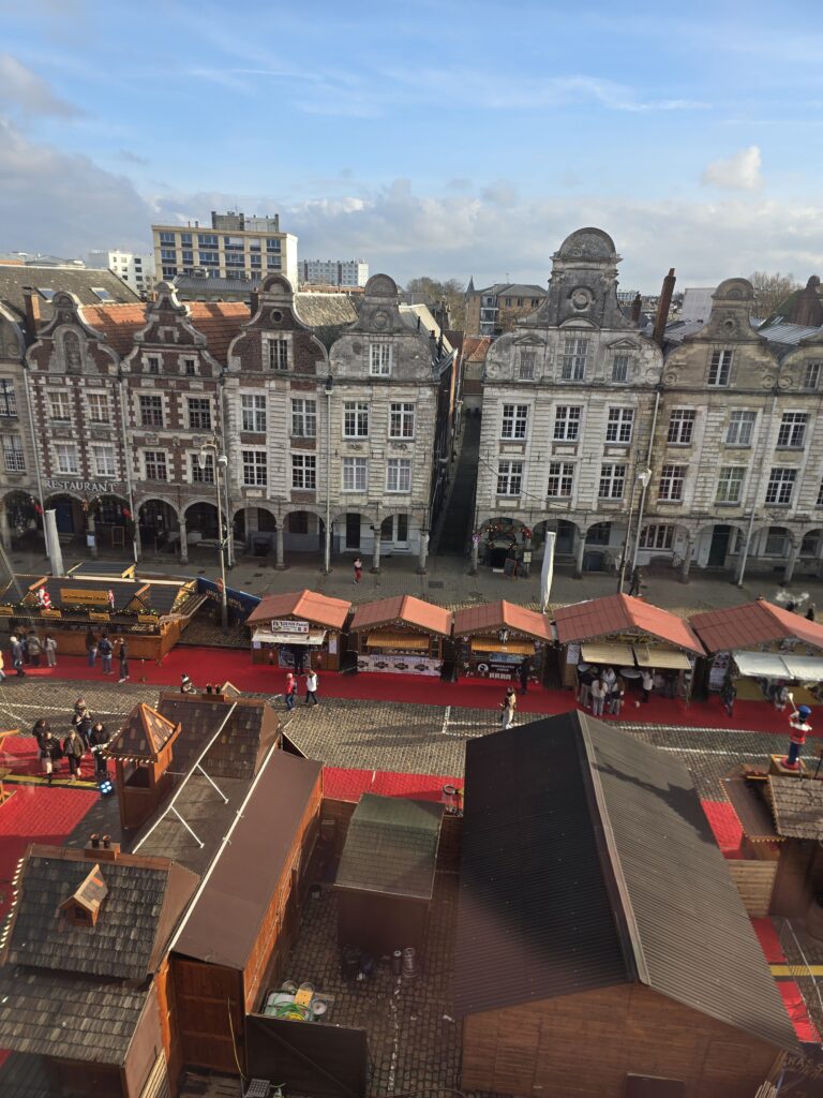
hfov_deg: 58.9
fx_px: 729
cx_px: 412
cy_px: 549
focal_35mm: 23
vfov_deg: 73.9
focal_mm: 6.3
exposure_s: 1/364
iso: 12
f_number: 1.7
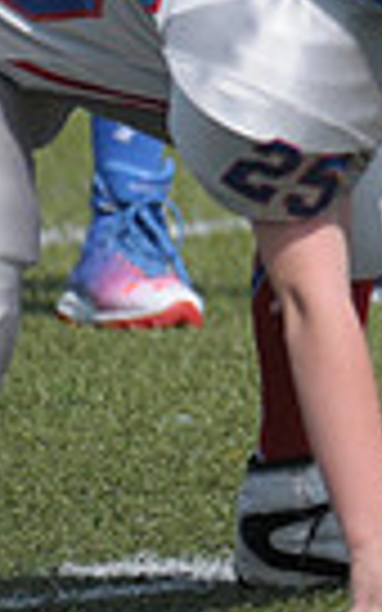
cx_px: 1029
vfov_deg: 1.1
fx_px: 31449
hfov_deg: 0.7
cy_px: 11
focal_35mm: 1888
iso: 640
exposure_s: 1/5000
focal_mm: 290
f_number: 4
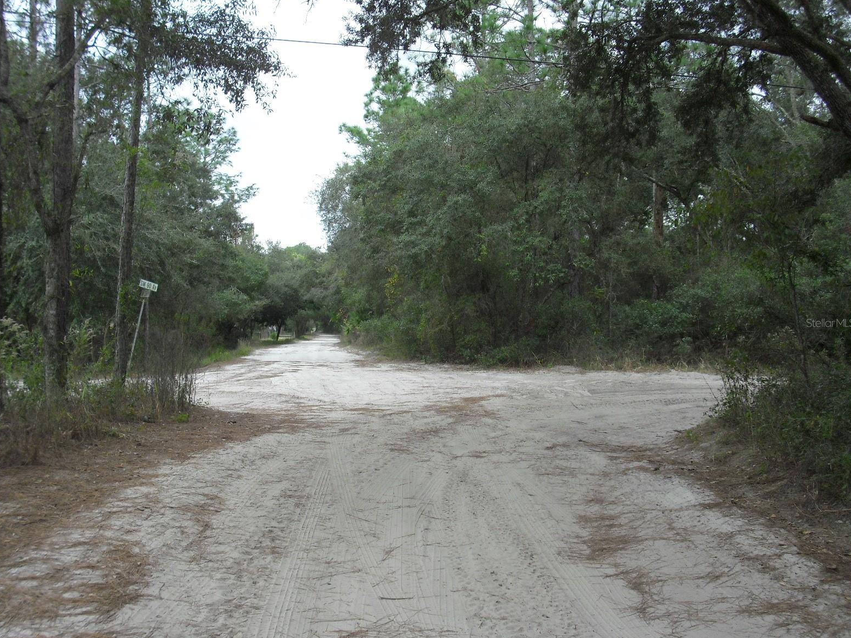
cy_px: 323
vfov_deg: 36.8
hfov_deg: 47.9
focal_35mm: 39
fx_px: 959
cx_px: 421
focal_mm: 6.2
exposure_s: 1/160
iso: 100
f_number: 2.8
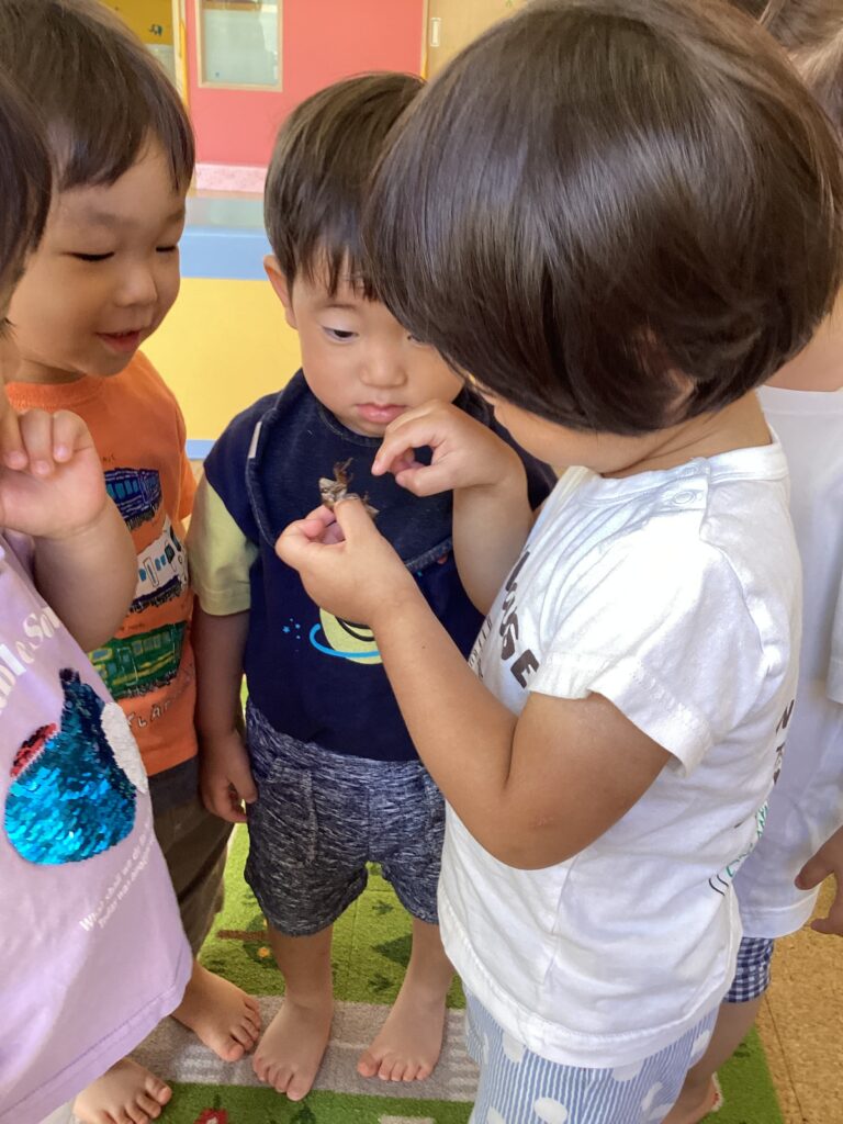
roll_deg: -4.7
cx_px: 422
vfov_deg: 58.4
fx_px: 1007
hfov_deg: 45.4
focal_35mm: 31
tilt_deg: -27.0
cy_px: 562
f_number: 2.4
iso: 80
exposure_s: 1/60
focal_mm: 3.3
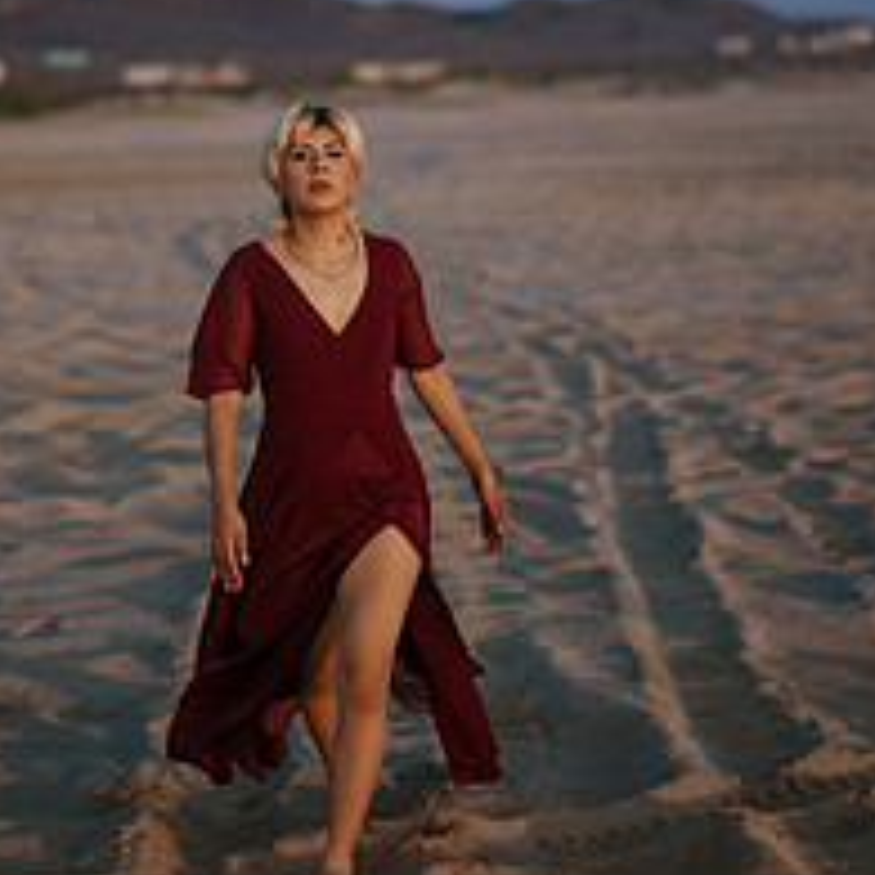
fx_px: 3260
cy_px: 220
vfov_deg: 15.2
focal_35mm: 114
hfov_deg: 15.3
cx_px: 372
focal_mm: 58
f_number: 1.4
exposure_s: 1/2500
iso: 100
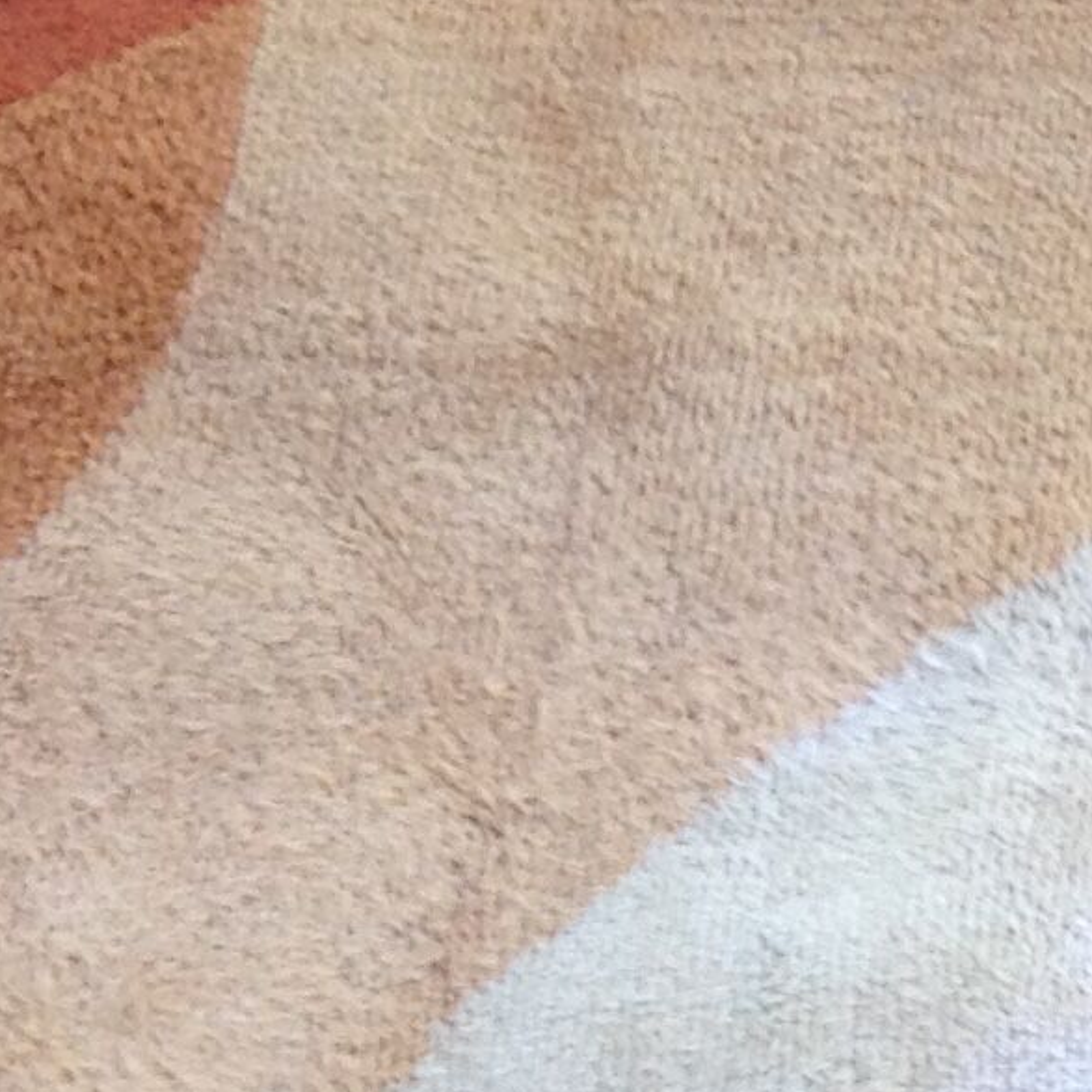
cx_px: 1481
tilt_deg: -64.6
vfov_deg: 9.8
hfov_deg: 9.9
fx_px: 6139
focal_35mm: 172
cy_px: 1726
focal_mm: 4.28
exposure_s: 1/60
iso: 50
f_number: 2.4
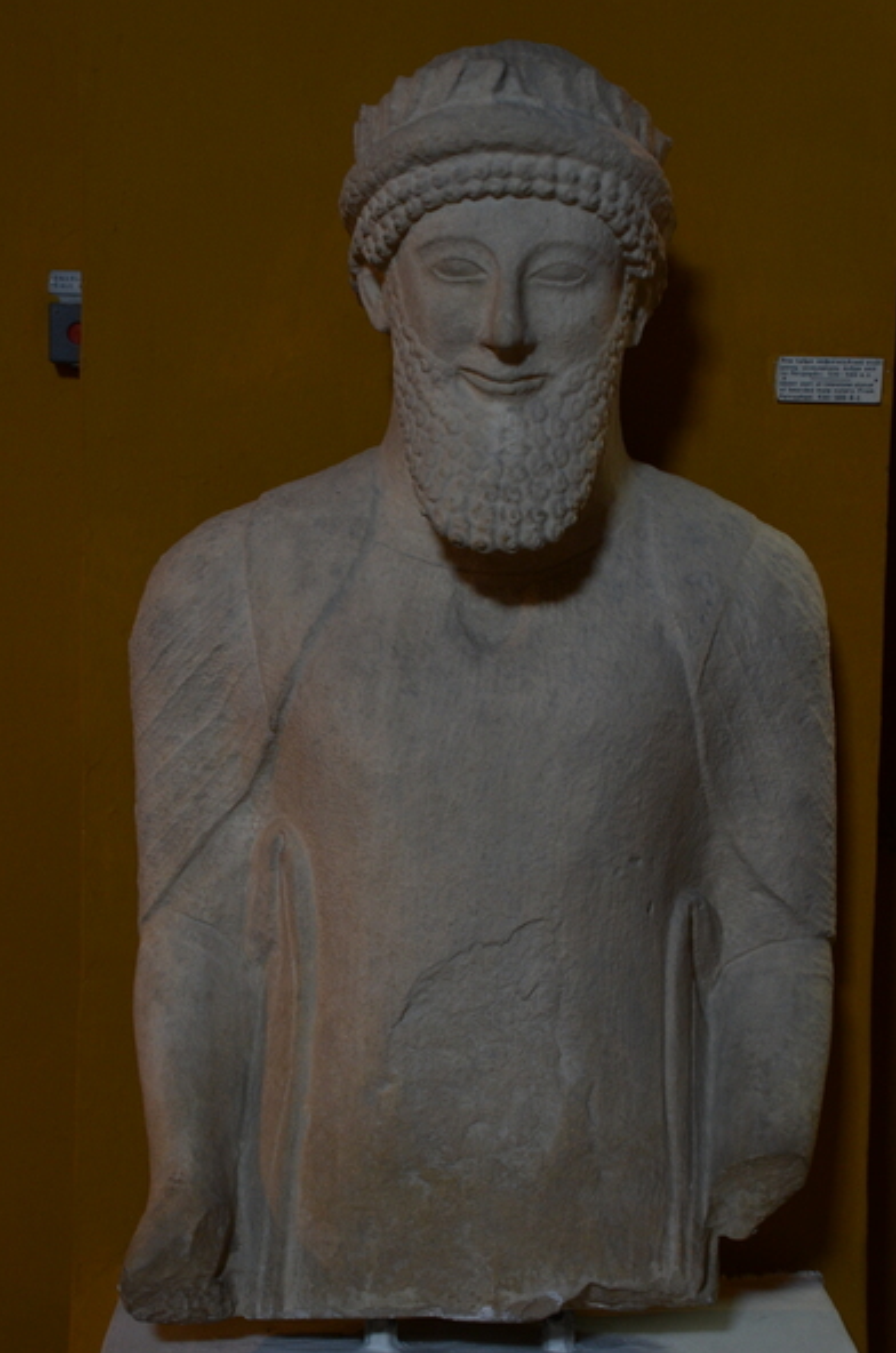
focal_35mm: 74
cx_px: 494
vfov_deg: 27.4
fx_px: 2775
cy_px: 688
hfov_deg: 18.3
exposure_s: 1/40
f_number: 4.8
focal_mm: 44
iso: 1000
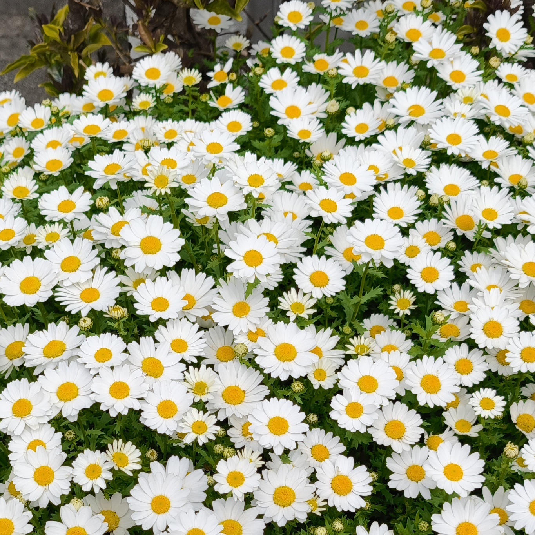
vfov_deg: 26.8
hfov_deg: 28.2
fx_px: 1067
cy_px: 516
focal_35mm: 61
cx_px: 251
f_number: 1.6
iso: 50
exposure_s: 1/2219
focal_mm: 6.57
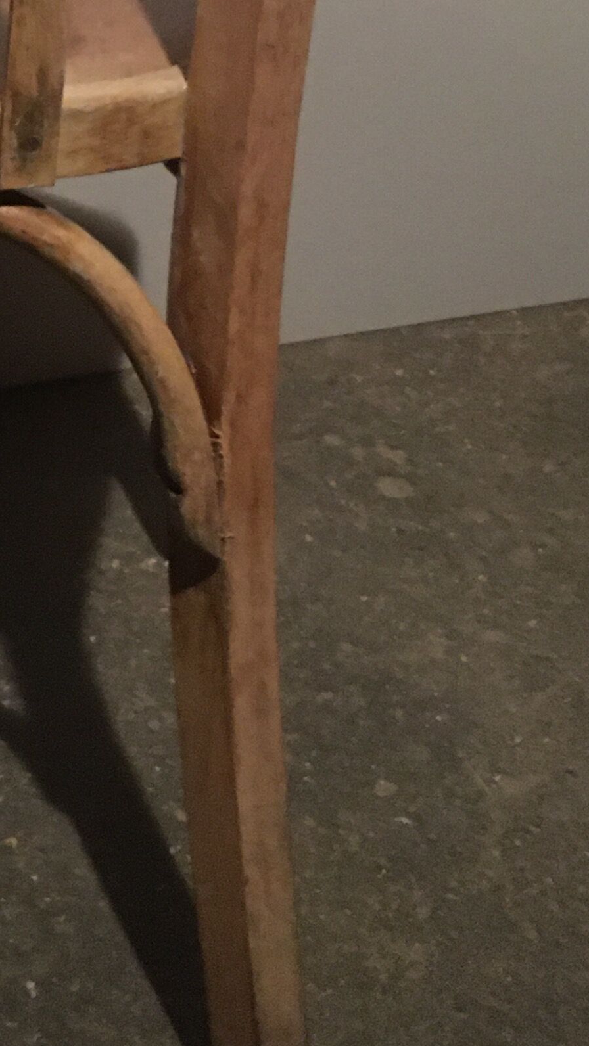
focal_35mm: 80
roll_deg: -1.4
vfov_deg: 25.7
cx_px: -153
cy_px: 105
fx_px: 2220
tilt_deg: -20.4
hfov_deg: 14.5
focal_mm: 4.15
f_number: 2.2
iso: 500
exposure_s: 1/17
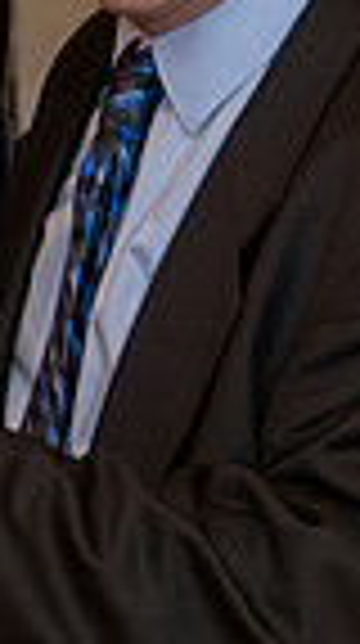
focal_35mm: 221
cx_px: -392
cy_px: 146
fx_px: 3766
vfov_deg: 9.7
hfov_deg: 5.4
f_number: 3.2
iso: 1600
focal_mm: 52
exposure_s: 1/125
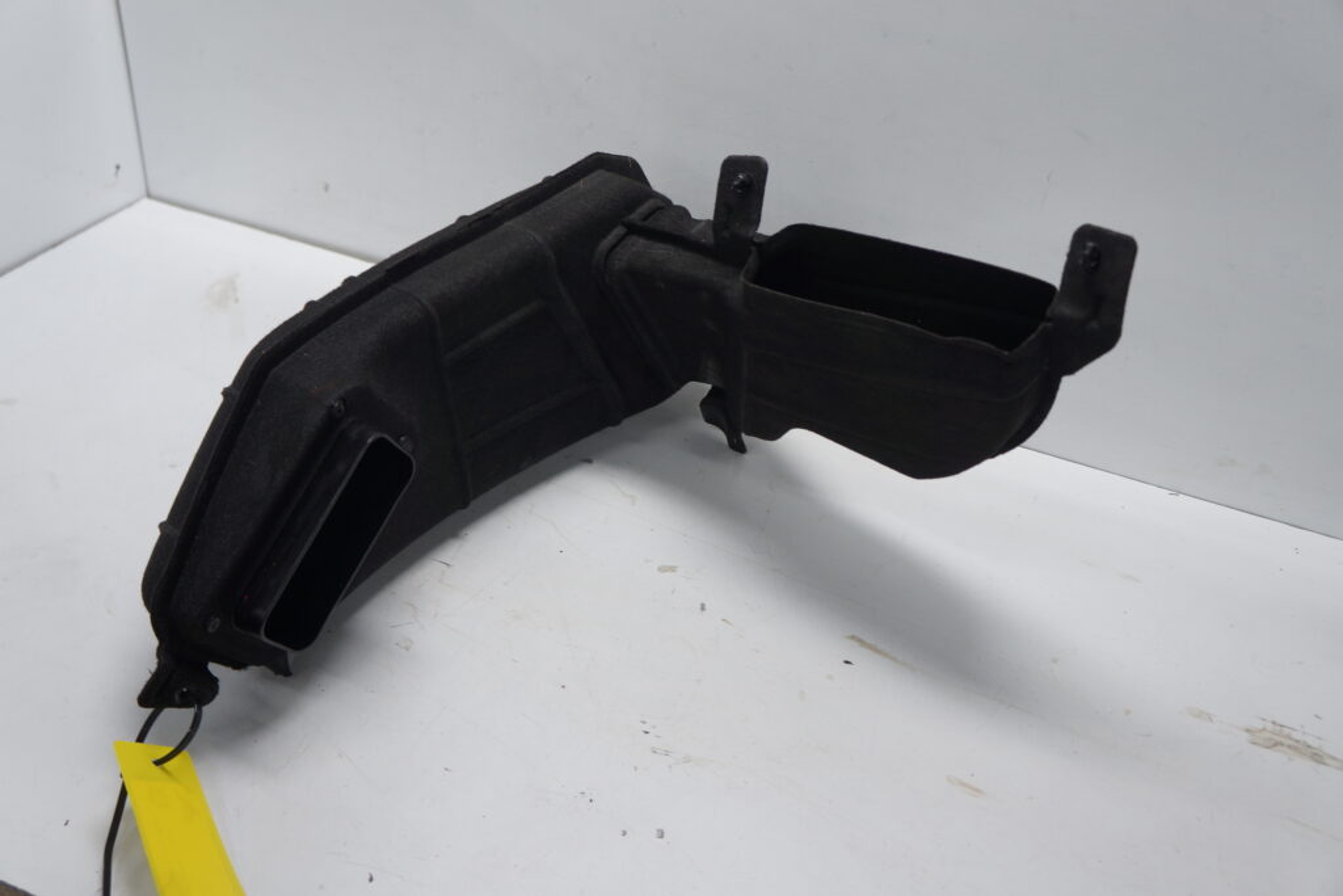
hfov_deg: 59.5
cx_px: 672
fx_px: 1175
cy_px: 448
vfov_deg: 41.7
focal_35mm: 32
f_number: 4
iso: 160
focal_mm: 21
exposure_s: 1/60
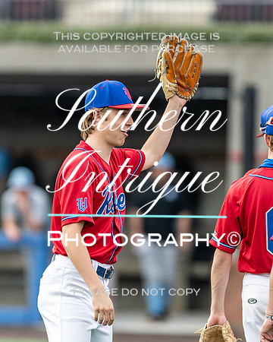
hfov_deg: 3.3
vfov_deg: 4.1
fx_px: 4729
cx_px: 147
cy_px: 172
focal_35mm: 468
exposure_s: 1/800
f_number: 2.8
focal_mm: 300
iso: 320
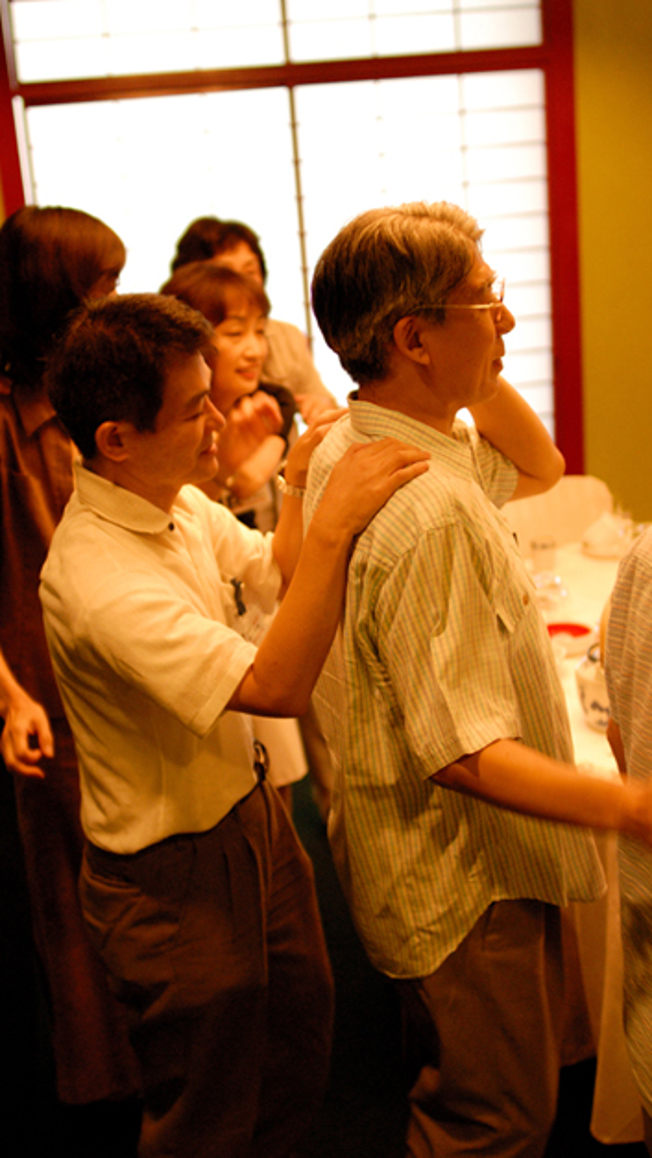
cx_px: 315
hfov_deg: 26.5
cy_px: 589
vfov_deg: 45.5
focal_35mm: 45
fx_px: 1382
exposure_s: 1/90
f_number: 2
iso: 800
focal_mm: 28
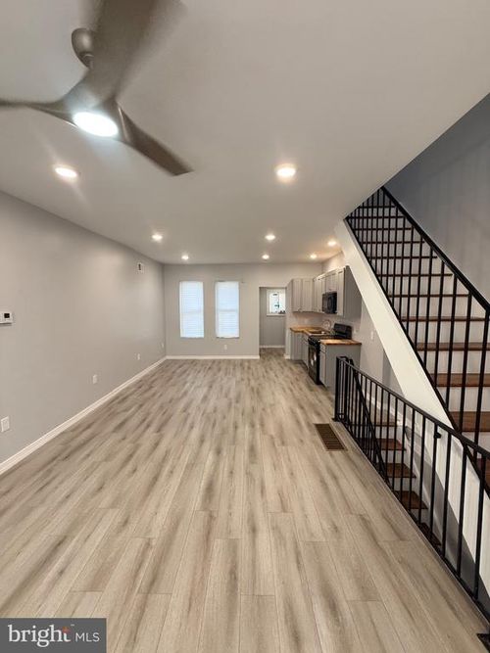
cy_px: 326
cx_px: 245
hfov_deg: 85.7
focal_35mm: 14
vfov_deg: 102.1
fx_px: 264
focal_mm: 2.22
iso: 250
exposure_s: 1/120
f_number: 2.2
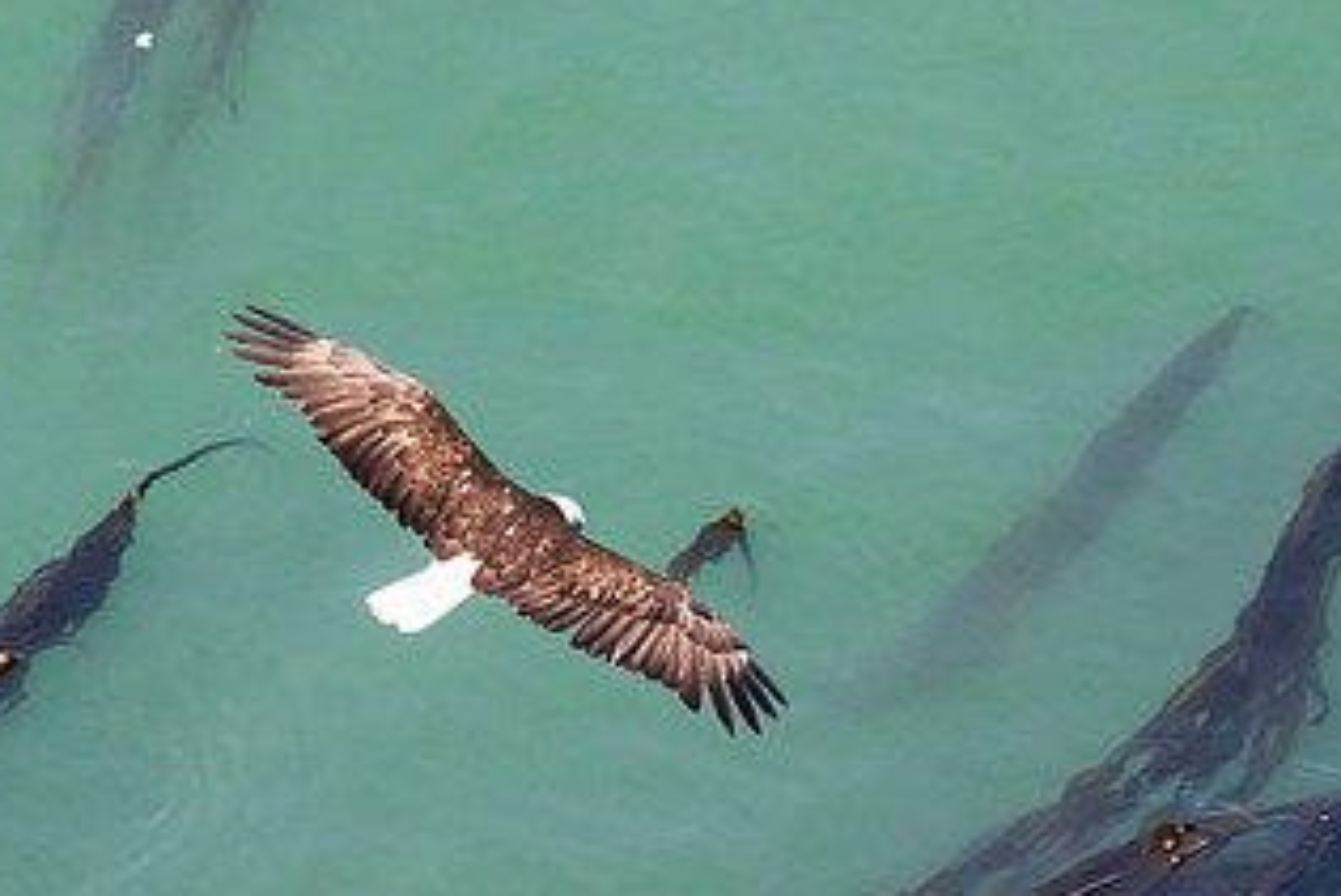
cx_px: 429
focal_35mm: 715
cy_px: 635
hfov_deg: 2.9
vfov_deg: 1.9
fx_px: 26645
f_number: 14
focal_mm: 390
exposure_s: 1/2500
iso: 12800
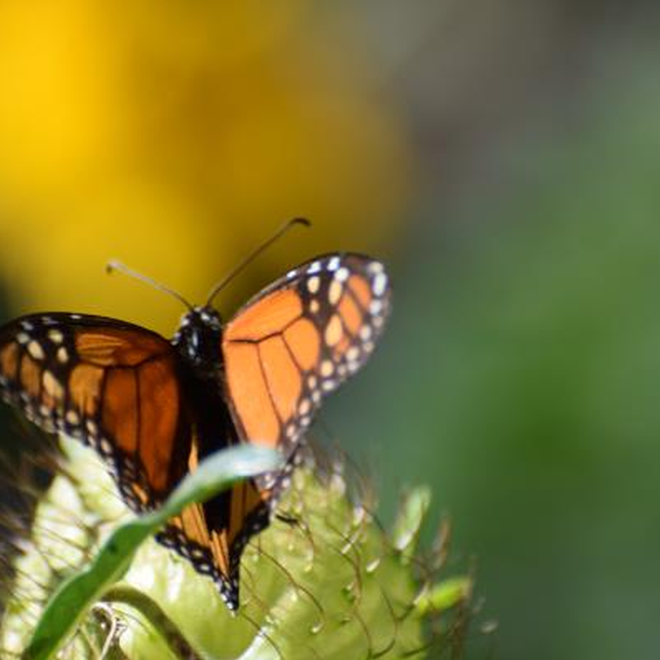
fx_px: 12447
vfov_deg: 3.0
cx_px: 307
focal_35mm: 577
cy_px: 330
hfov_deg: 3.0
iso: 200
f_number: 5.6
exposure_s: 1/500
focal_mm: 300
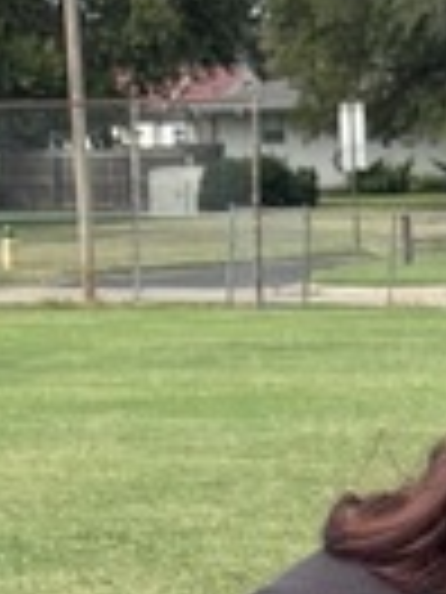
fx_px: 3453
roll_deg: +0.6
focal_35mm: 201
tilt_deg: -18.9
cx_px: 113
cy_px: 1346
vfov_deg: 9.0
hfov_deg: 7.4
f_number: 1.6
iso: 50
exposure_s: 1/1399
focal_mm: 5.96
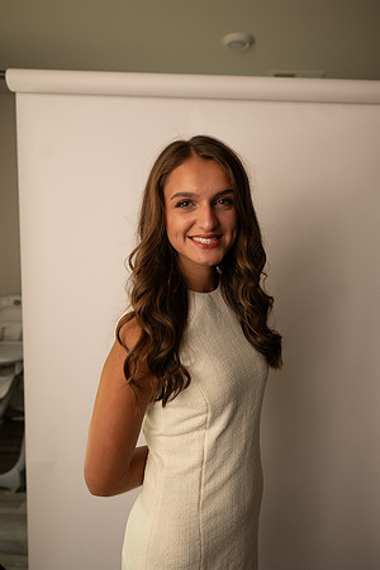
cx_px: 190
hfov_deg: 53.1
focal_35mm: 24
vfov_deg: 73.7
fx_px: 380
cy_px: 285
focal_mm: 24
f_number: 3.2
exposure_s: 1/160
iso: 100
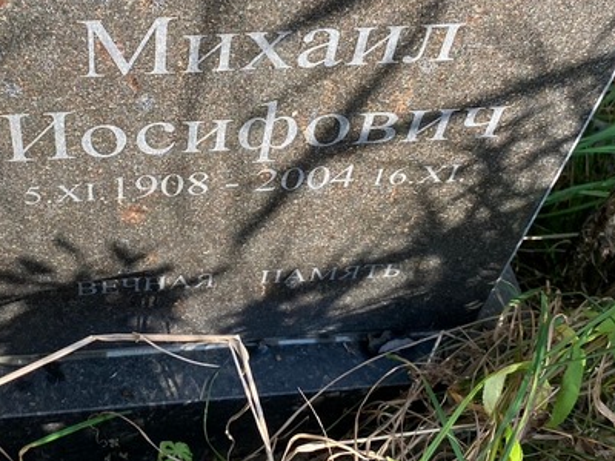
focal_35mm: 52
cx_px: 146
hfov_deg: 35.9
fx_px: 924
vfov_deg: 27.6
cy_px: 109
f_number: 1.8
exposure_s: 1/467
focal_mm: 4.25
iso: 32
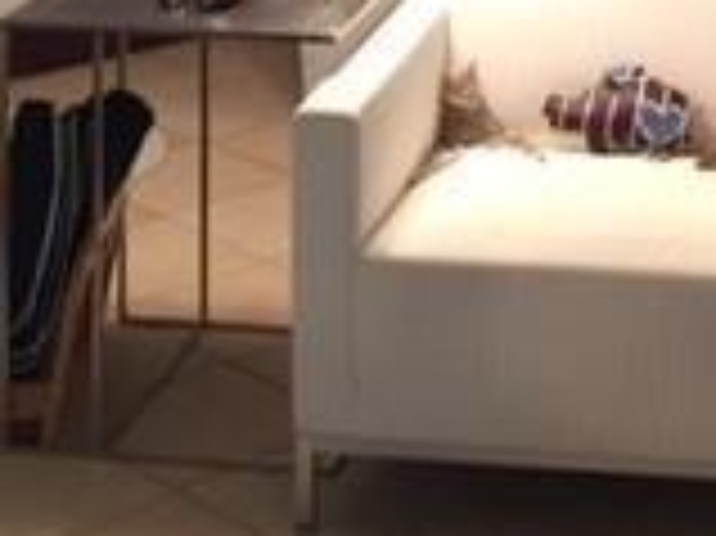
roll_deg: -2.7
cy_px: -342
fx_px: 2418
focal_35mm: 117
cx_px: 684
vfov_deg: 11.9
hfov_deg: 16.6
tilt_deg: -5.2
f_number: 2.2
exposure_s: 1/30
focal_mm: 4.15
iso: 200
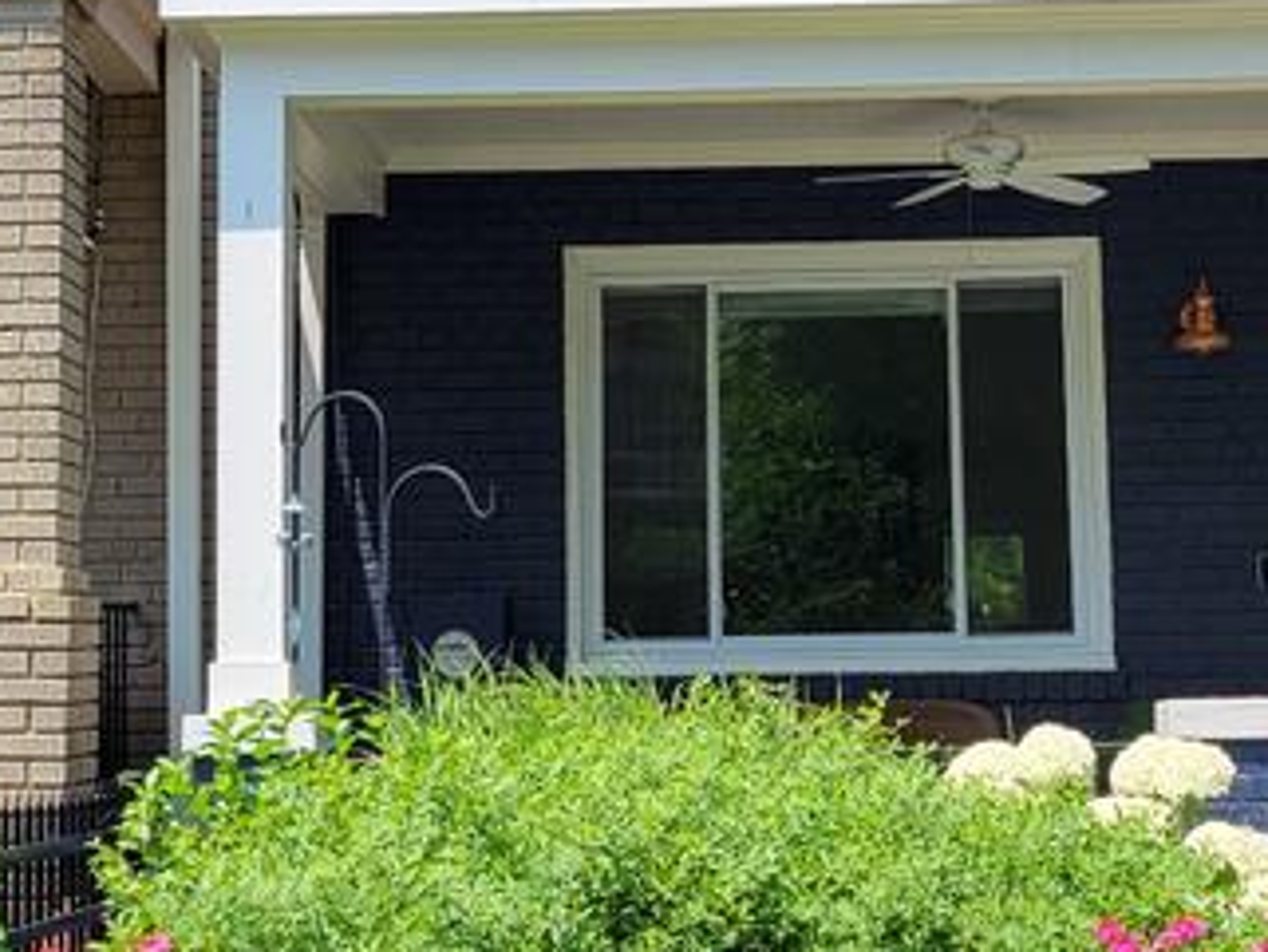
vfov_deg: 17.8
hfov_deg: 23.5
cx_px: 770
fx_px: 3041
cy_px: 446
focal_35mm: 83
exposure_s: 1/1038
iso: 40
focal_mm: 5.4
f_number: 1.8
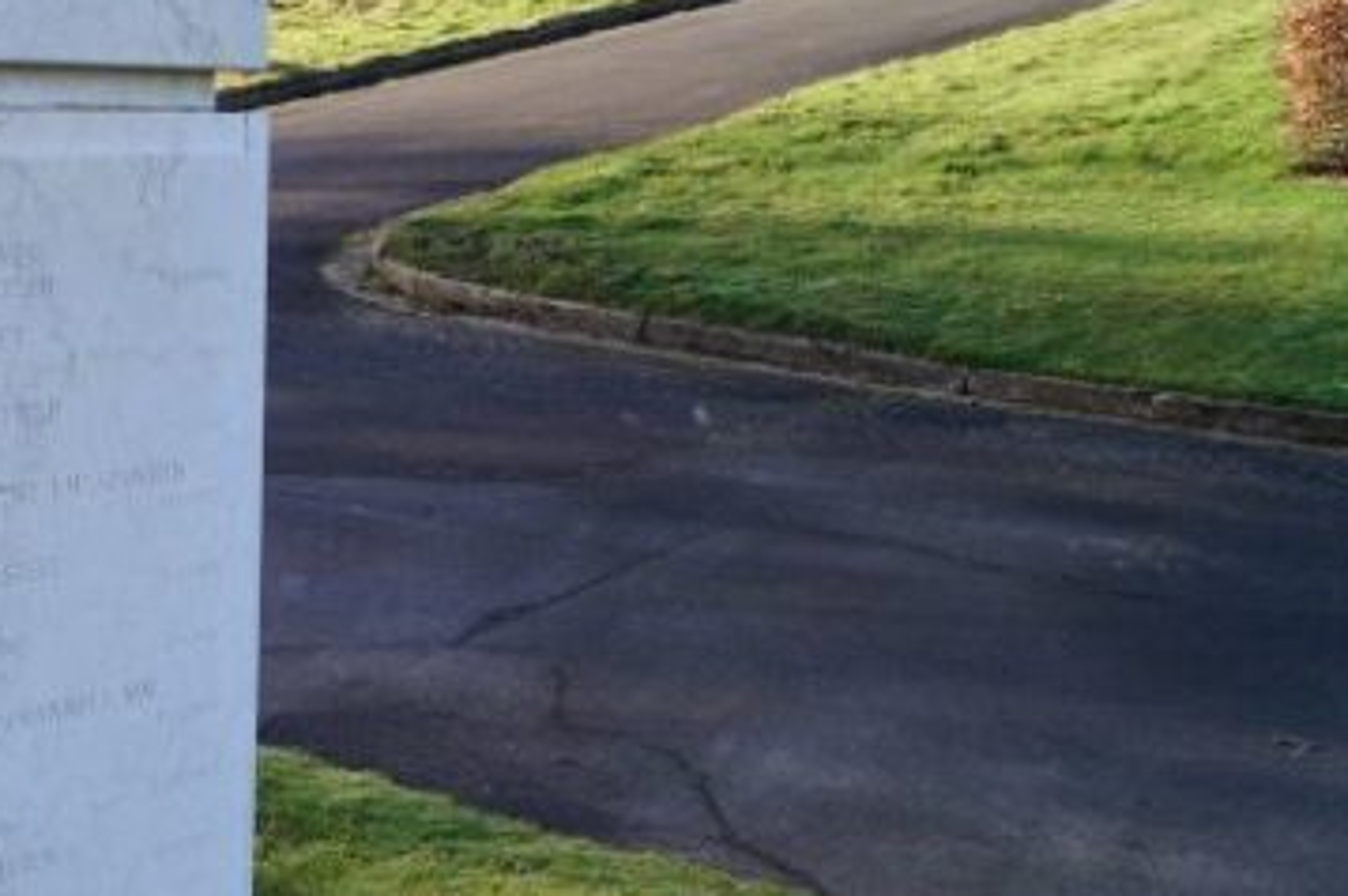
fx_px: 2170
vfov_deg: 23.0
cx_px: -23
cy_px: 715
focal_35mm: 58
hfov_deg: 31.7
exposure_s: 1/100
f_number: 6.3
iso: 100
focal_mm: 18
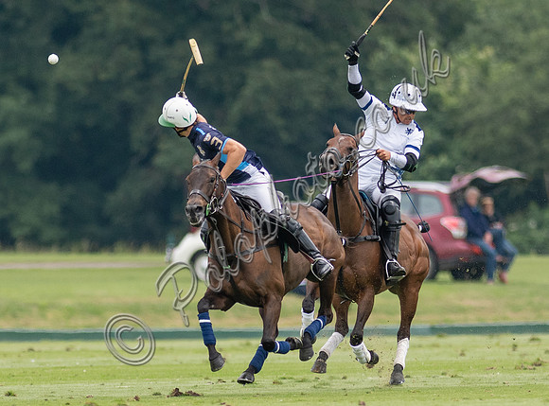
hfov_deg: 2.0
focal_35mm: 988
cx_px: 333
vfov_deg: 1.5
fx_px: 15596
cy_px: 287
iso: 400
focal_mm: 300
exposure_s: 1/4000
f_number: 2.8
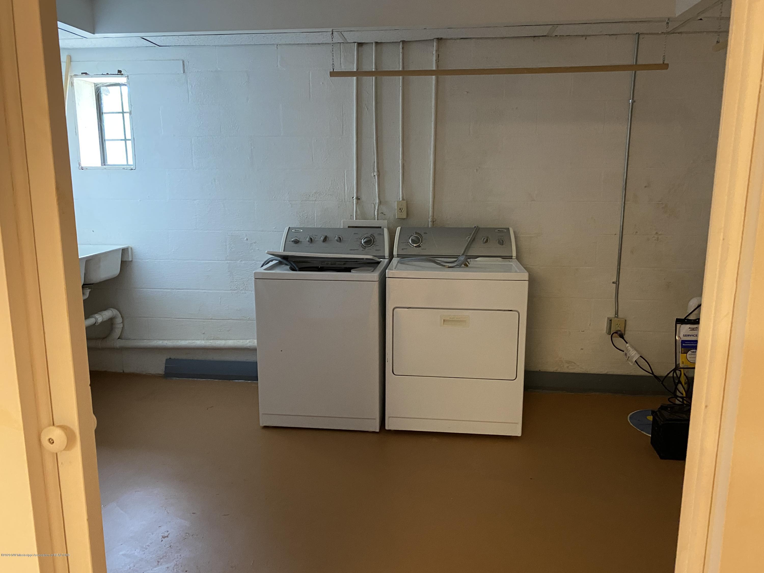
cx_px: 382
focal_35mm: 26
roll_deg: +0.2
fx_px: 574
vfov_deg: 53.1
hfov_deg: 67.3
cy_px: 286
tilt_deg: -10.4
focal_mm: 4.25
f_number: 1.8
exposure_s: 1/40
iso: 400
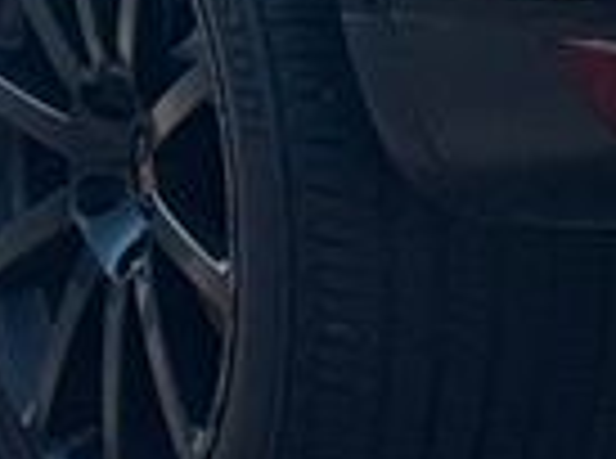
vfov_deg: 4.0
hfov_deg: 5.5
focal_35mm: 360
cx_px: 701
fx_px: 6389
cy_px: -720
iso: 64
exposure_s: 1/2415
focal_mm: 6.76
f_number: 1.78
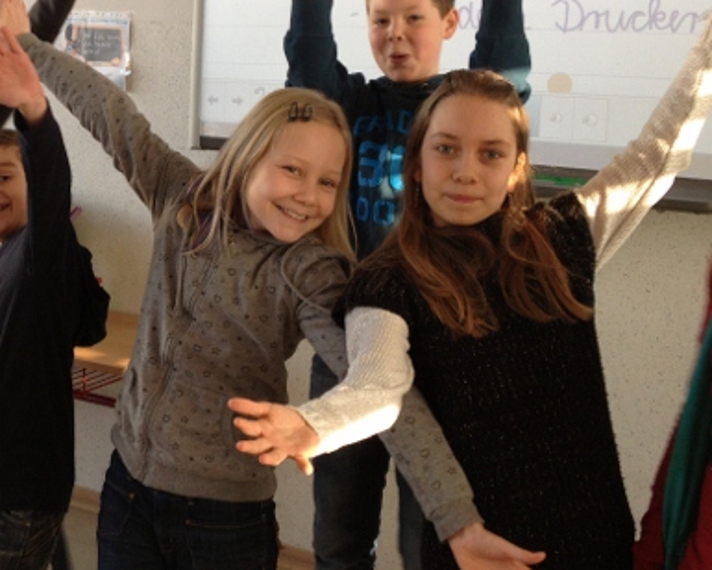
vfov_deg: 21.4
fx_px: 1496
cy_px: 174
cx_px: 92
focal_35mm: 71
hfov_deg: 26.0
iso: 64
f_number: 2.4
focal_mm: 4.28
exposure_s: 1/40
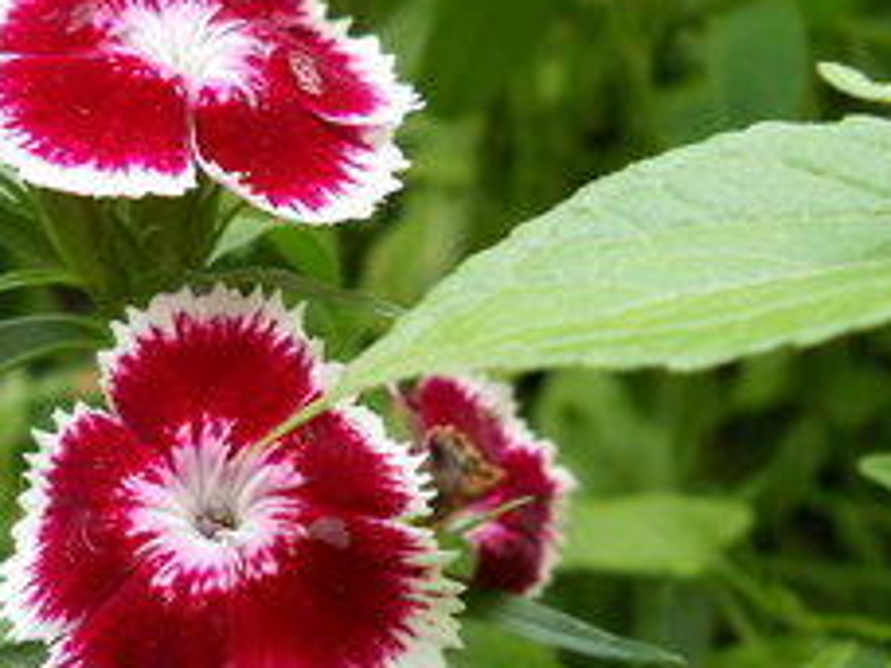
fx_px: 1622
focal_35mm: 63
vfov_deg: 23.3
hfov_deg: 30.5
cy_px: 369
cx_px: 309
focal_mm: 6.72
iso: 80
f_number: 3.1
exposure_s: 1/80
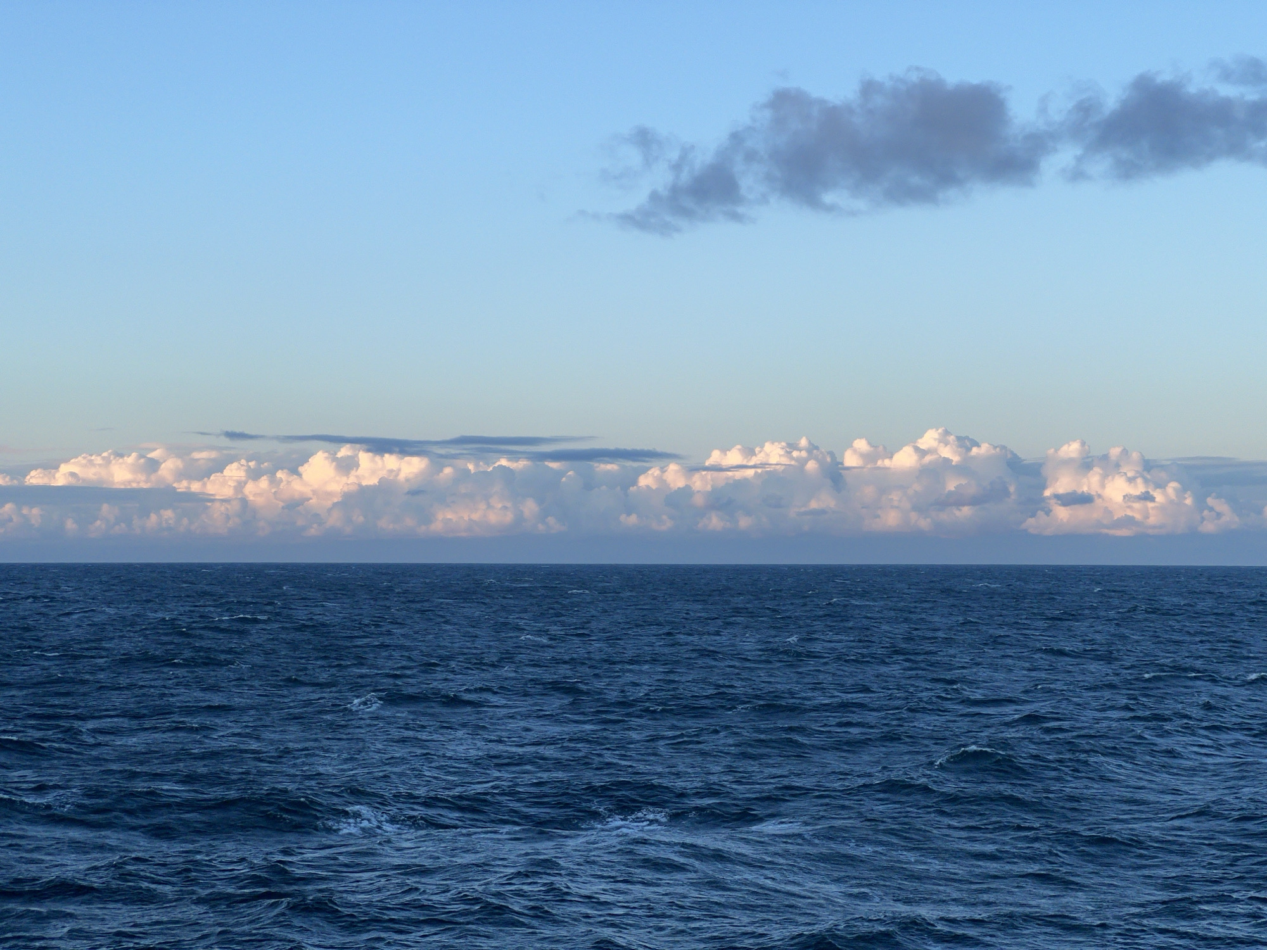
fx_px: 2818
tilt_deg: +1.4
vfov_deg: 19.1
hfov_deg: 25.3
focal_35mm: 77
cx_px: 634
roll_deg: +0.8
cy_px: 475
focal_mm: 9
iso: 32
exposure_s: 1/177
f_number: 2.8
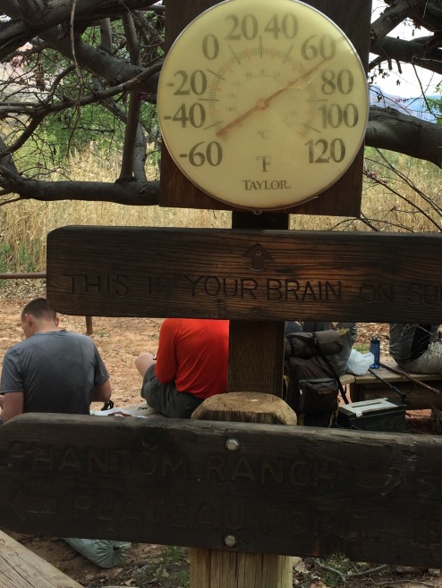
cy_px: 241
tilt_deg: -7.8
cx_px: 320
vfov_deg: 40.3
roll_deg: +0.1
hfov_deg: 30.5
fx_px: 800
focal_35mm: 47
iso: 32
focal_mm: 4.15
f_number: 2.2
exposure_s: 1/513
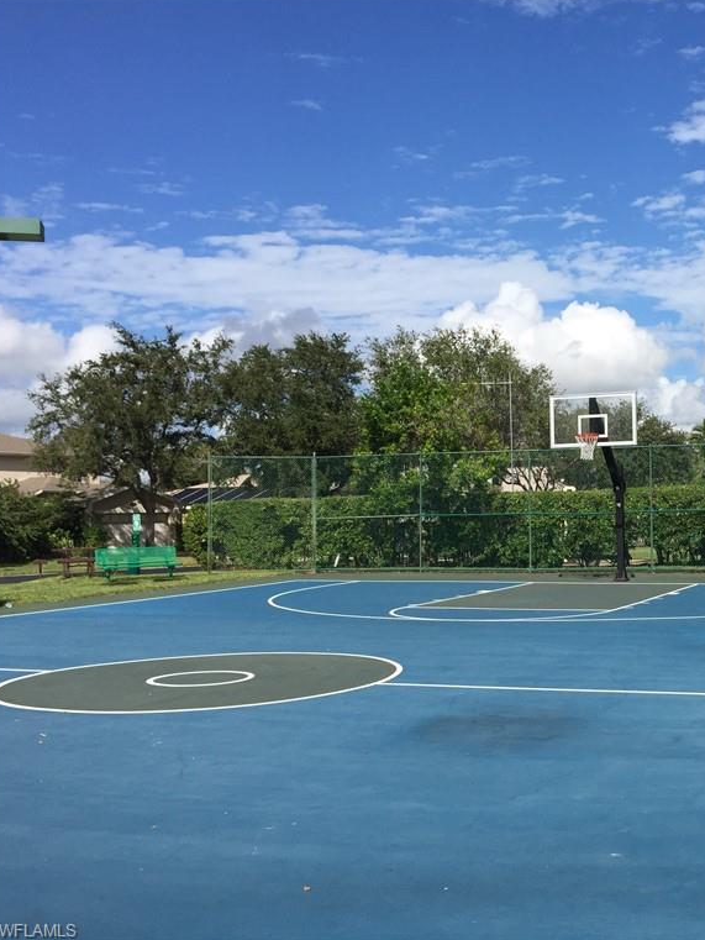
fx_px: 1059
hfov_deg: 35.0
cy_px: 468
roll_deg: +0.6
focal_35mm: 39
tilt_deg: +1.5
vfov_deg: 47.9
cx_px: 617
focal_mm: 4.15
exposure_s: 1/3049
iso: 32
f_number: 2.2
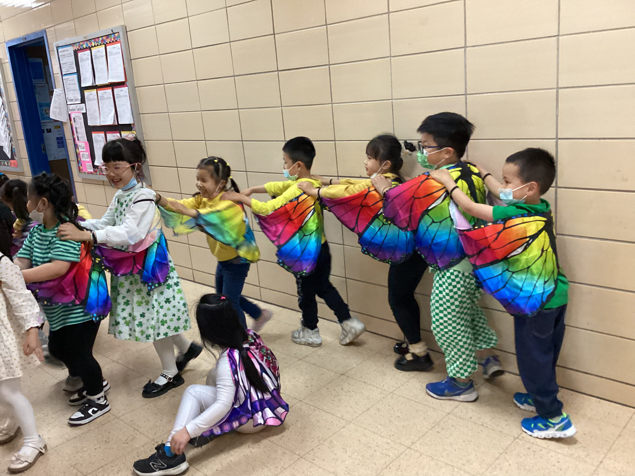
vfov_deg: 45.4
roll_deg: +3.8
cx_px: 318
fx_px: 569
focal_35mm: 31
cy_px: 238
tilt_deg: -14.6
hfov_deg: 58.4
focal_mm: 3.3
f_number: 2.4
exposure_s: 1/60
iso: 400
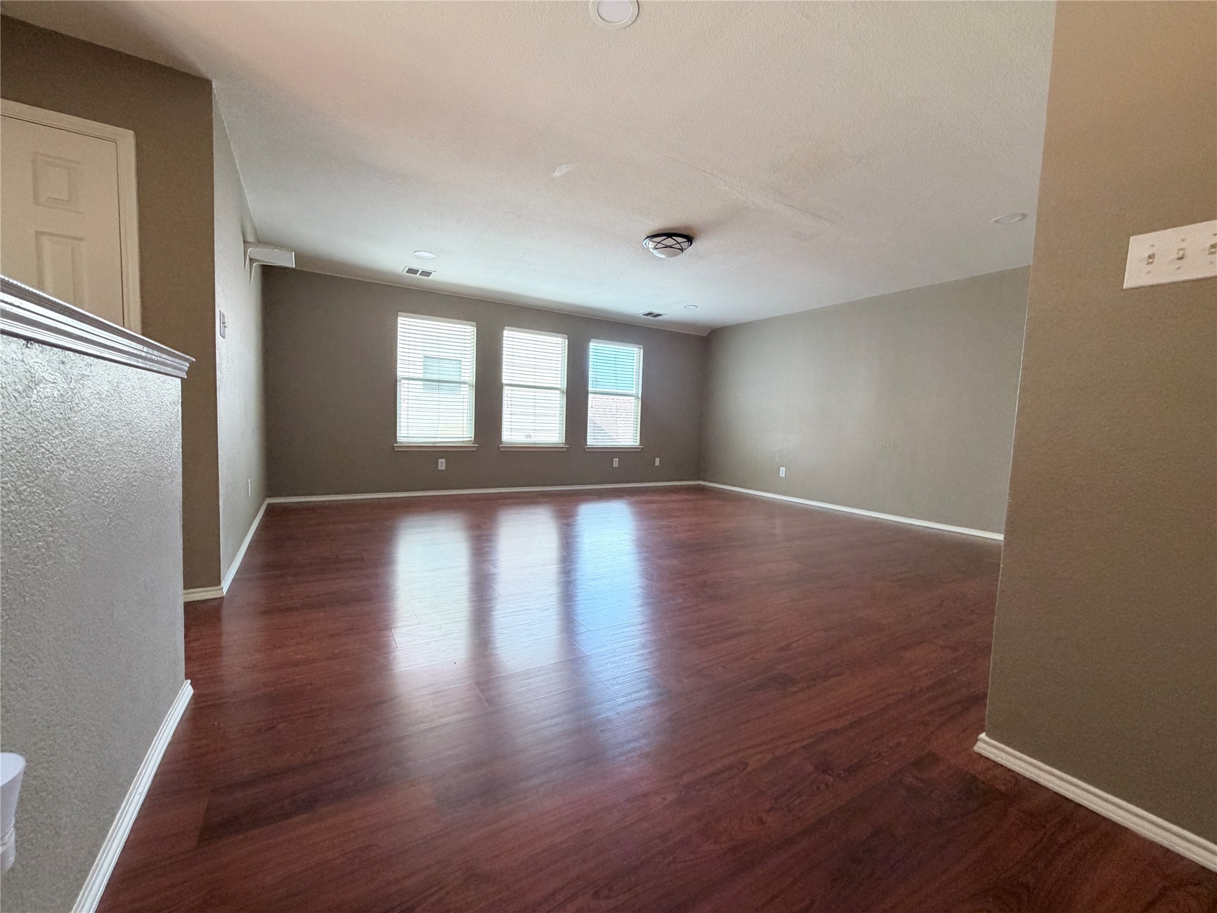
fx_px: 492
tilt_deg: -1.8
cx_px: 608
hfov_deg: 102.1
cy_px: 456
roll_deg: -1.4
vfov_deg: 85.7
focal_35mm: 14
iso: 320
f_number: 2.2
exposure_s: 1/60
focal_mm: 2.22
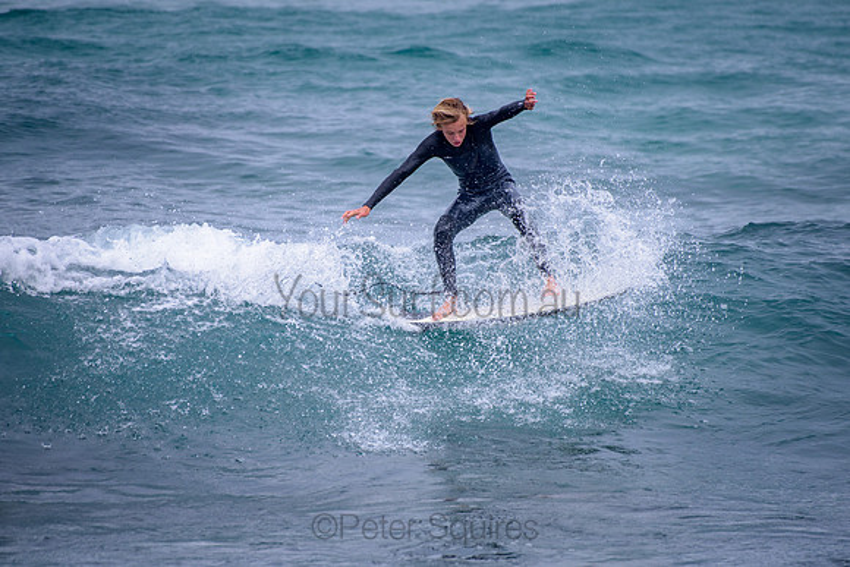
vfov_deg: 2.2
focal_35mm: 613
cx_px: 425
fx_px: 14477
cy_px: 284
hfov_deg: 3.4
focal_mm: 500
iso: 160
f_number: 5.6
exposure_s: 1/2000
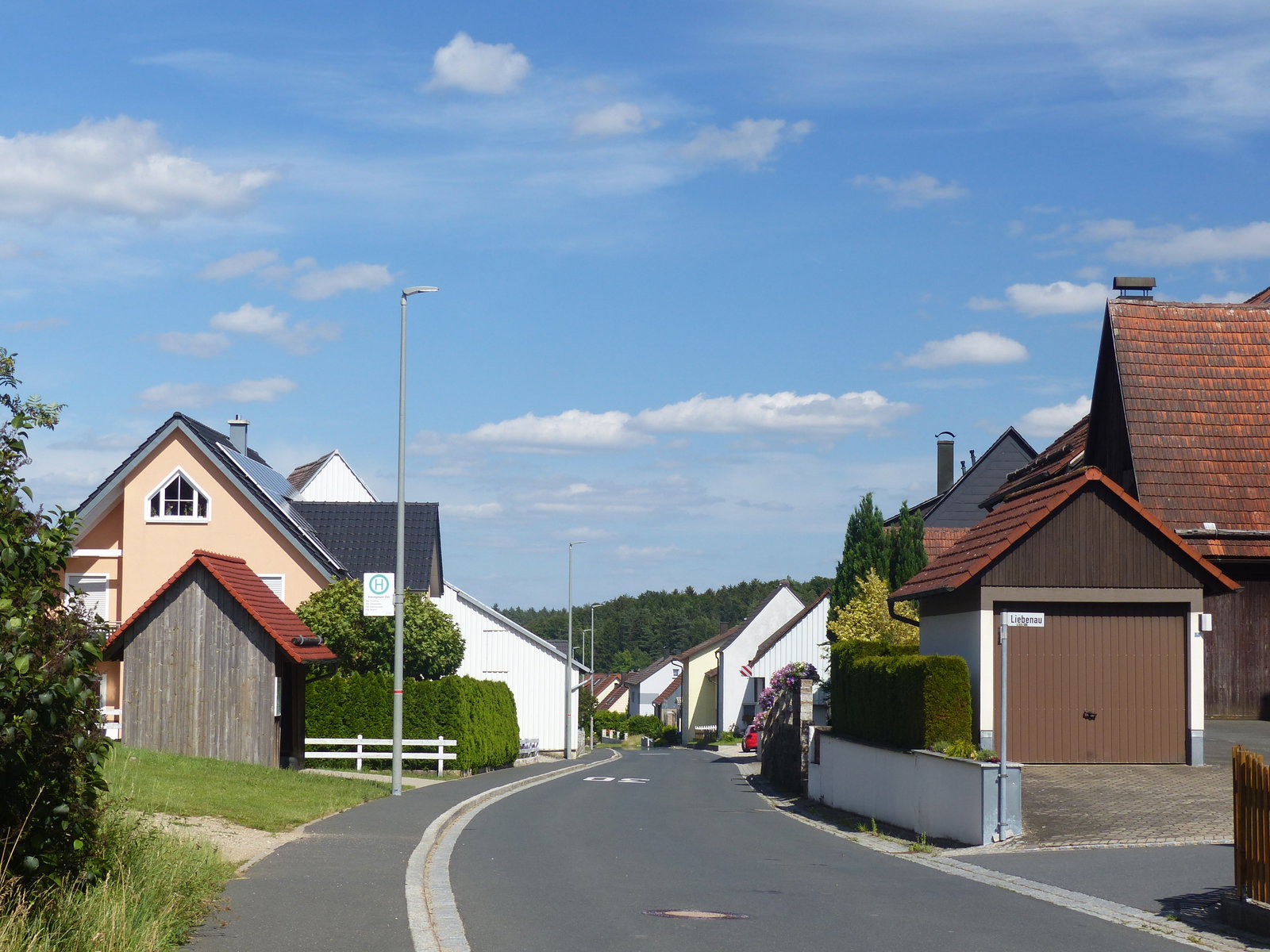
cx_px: 635
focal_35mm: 66
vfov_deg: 22.3
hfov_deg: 29.4
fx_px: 2421
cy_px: 476
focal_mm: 11.9
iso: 100
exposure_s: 1/400
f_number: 4
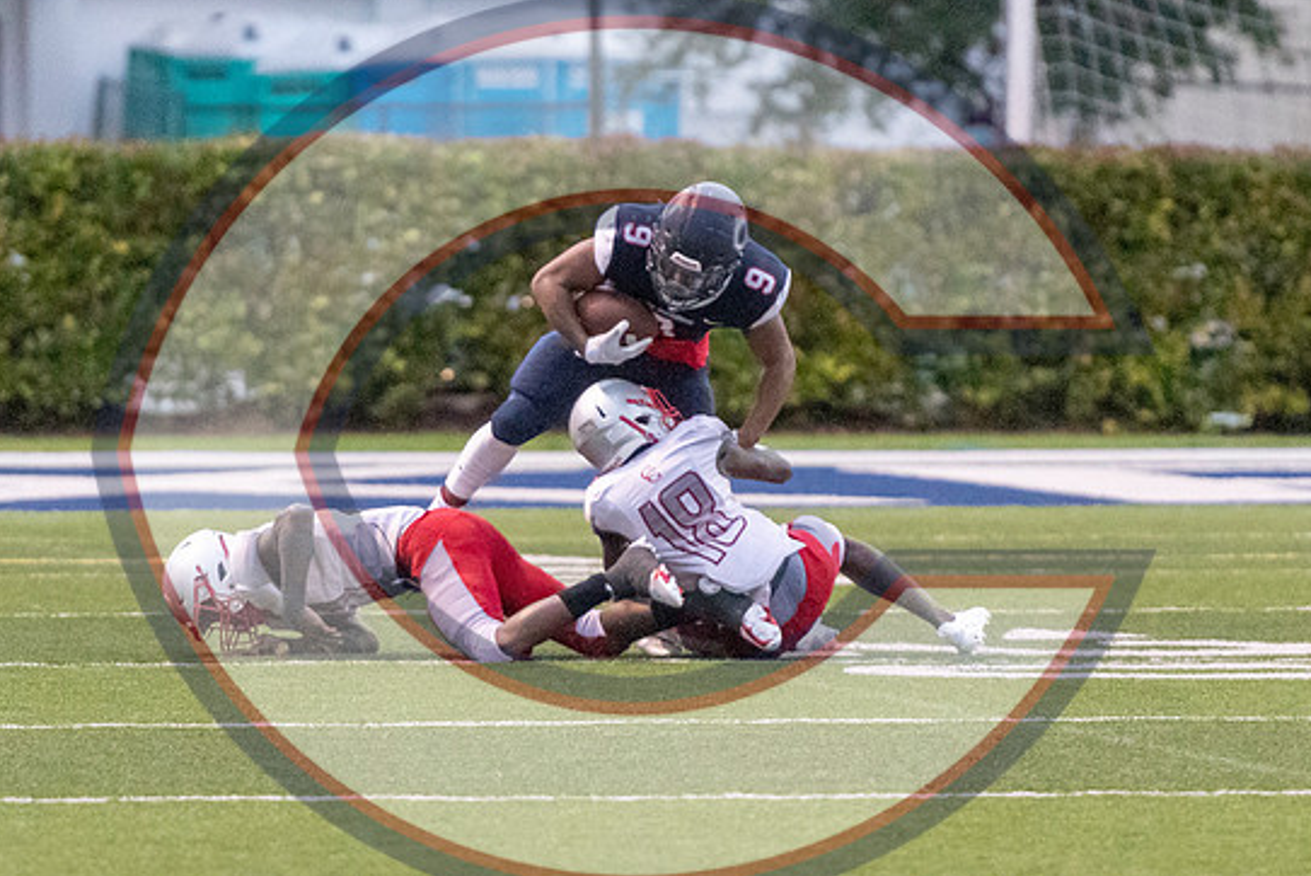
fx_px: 16796
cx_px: 624
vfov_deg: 3.0
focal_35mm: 461
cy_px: 541
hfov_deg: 4.5
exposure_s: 1/2000
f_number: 2.8
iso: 9000
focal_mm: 200
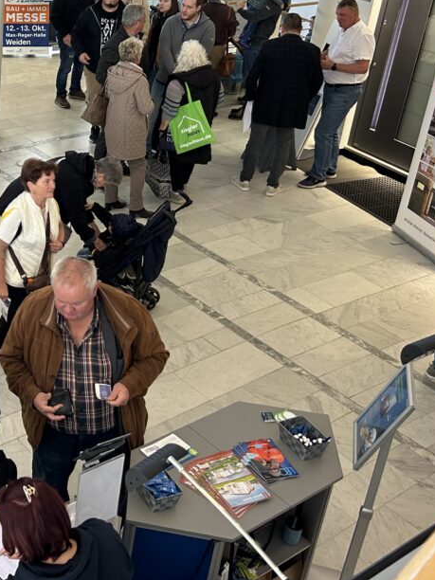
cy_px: 211
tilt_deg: -29.6
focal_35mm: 51
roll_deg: -1.2
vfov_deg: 37.2
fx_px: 855
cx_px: -29
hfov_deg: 26.6
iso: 100
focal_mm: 5.7
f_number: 1.5
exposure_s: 1/100
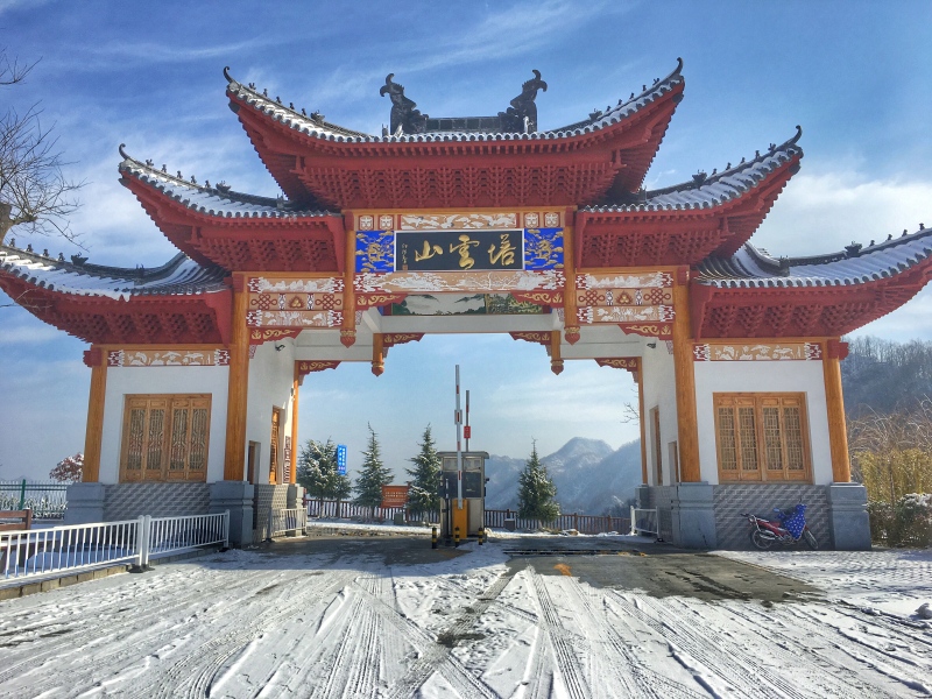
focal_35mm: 29
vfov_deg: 48.2
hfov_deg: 61.7
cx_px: 466
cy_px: 350
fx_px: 781
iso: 25
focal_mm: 4.15
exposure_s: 1/2564
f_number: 2.2
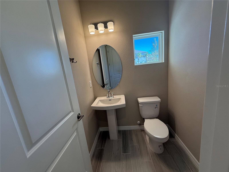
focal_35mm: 14
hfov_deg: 102.1
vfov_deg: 85.7
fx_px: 93
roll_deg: +6.3
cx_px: 114
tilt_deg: -10.2
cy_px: 86
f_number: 2.2
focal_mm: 2.22
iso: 80
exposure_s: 1/120
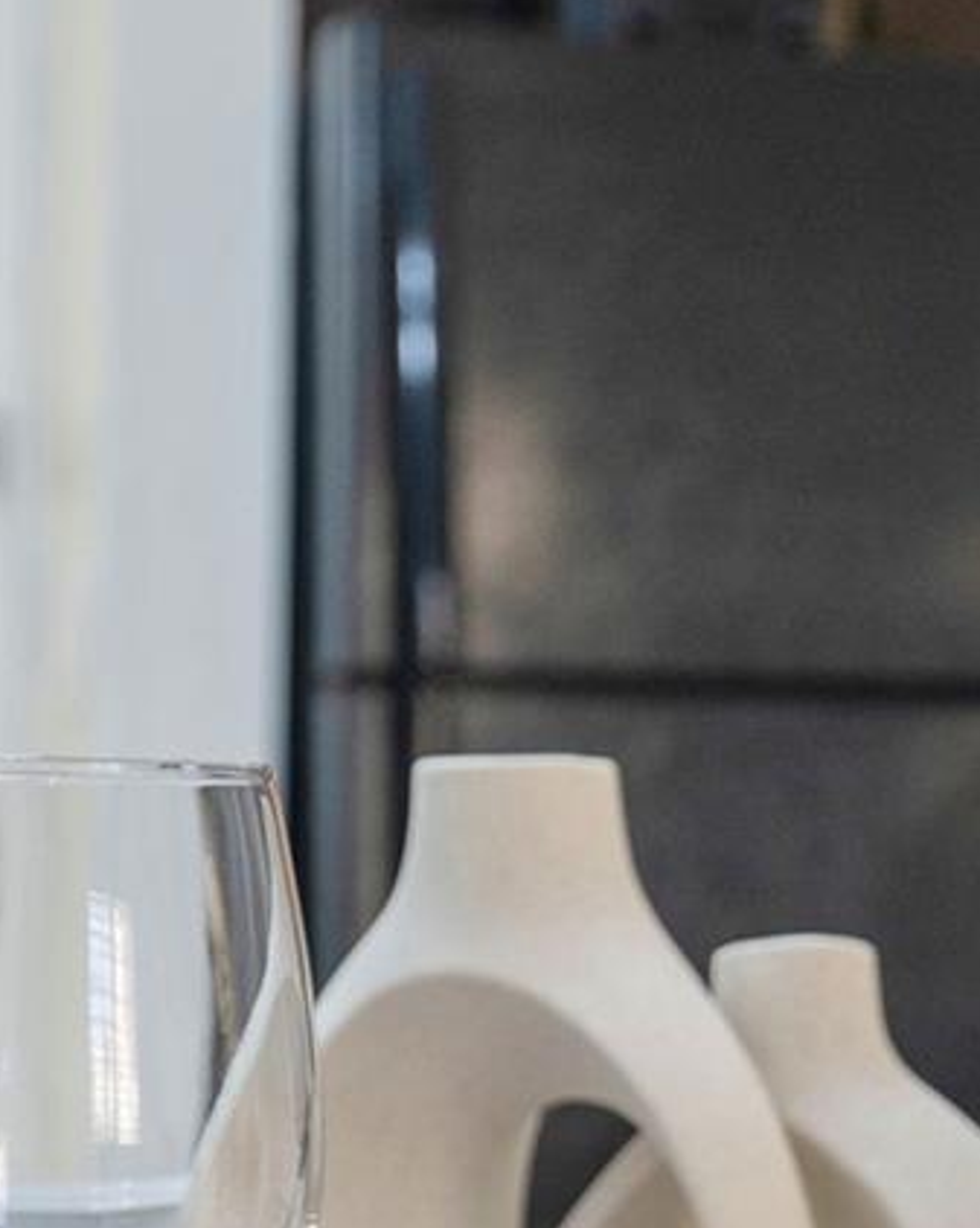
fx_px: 4392
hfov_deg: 12.6
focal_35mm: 121
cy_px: 1062
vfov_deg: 15.7
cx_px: 1003
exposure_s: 1/160
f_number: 4
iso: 1250
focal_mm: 34
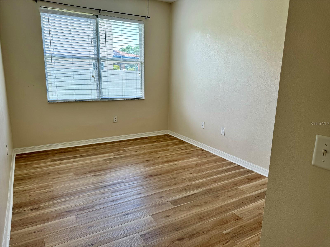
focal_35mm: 24
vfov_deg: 56.8
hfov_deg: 71.6
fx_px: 229
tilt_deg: -12.4
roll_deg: -1.0
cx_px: 165
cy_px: 124
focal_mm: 6.76
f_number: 1.78
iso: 80
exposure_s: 1/185
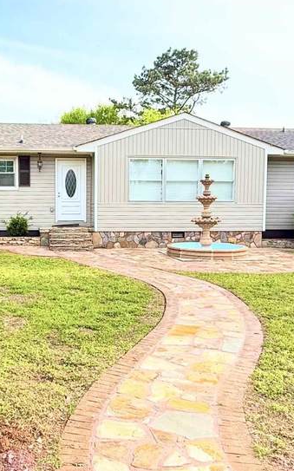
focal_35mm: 35
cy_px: 241
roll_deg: +1.0
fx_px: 449
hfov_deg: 35.6
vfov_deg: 55.3
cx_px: 79
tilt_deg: -4.2
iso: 64
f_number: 2.2
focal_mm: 2.22
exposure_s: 1/424
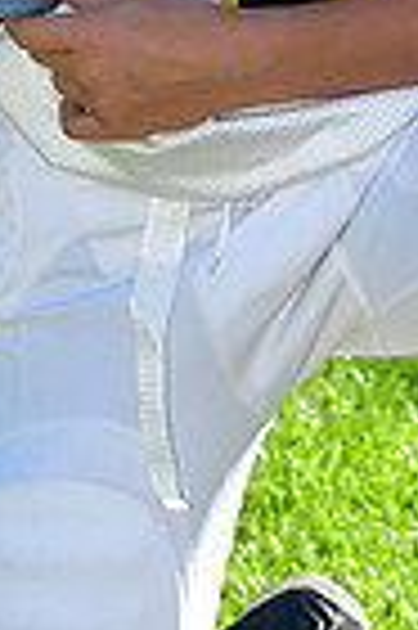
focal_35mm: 436
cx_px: 434
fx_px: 7612
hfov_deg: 3.1
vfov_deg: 4.7
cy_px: -279
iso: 400
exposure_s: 1/640
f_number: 6.3
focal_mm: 70
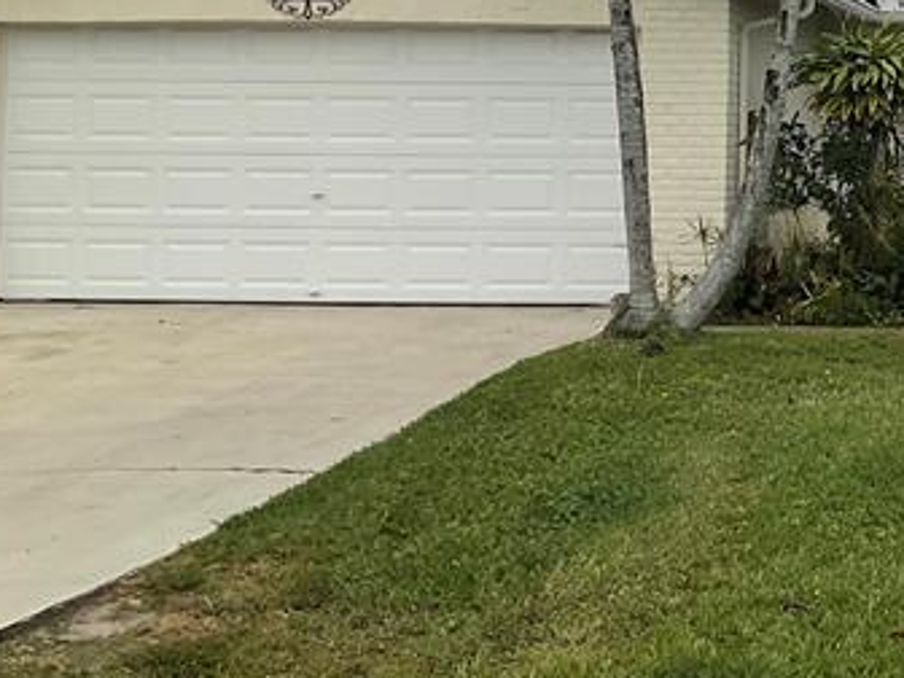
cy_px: 43
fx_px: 1802
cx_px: 1041
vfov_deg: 20.8
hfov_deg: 25.7
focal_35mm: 69
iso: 16
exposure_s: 1/2538
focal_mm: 3
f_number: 1.8
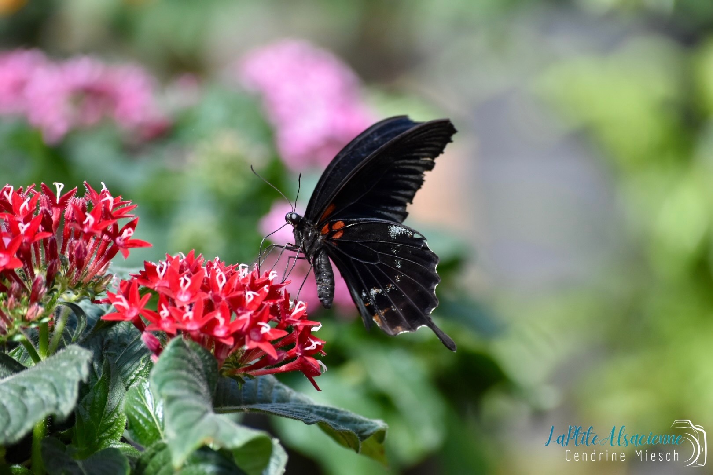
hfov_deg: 11.0
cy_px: 238
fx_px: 3713
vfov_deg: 7.3
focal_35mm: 188
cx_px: 356
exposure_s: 1/640
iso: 800
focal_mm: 125
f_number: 4.8
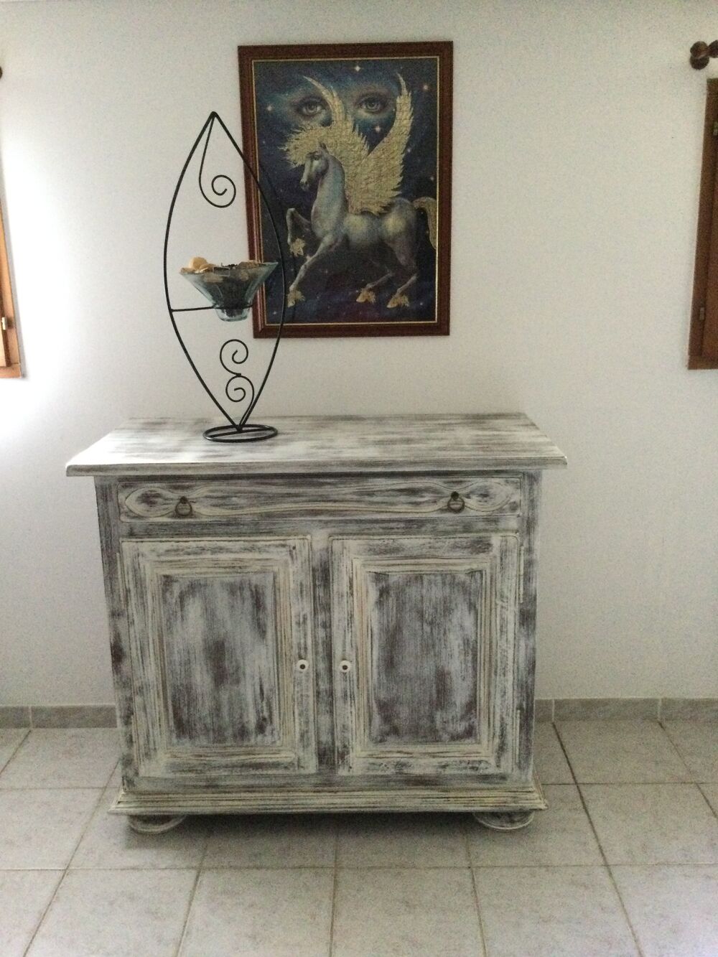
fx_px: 857
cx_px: 359
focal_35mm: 31
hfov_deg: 45.4
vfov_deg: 58.3
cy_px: 478
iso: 250
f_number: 2.4
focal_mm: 3.3
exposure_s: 1/17
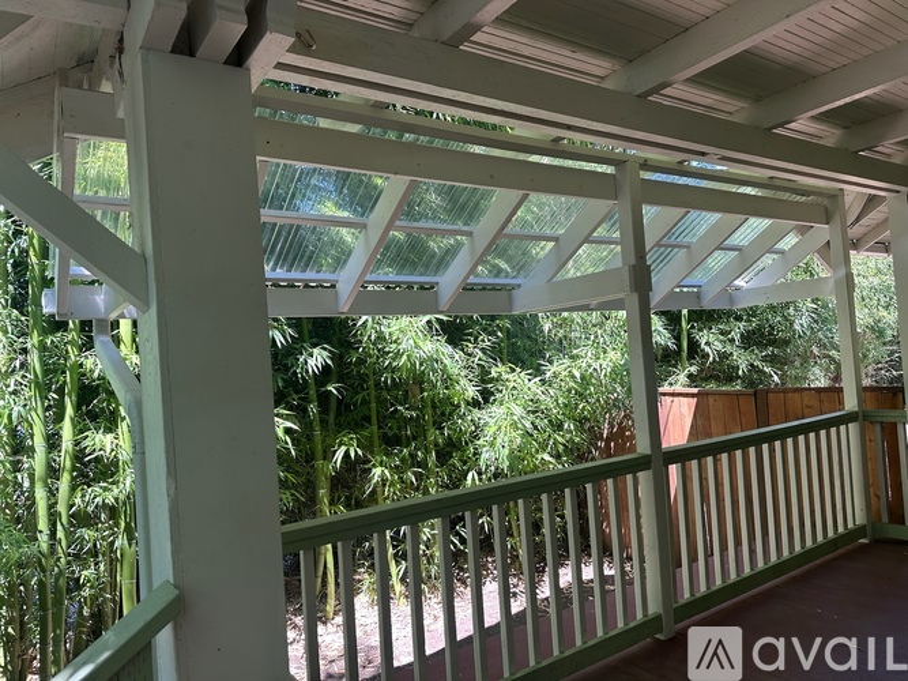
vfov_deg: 56.8
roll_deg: +3.5
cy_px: 340
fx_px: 629
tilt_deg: +2.6
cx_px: 454
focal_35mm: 24
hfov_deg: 71.6
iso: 64
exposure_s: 1/228
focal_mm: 6.86
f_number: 1.78
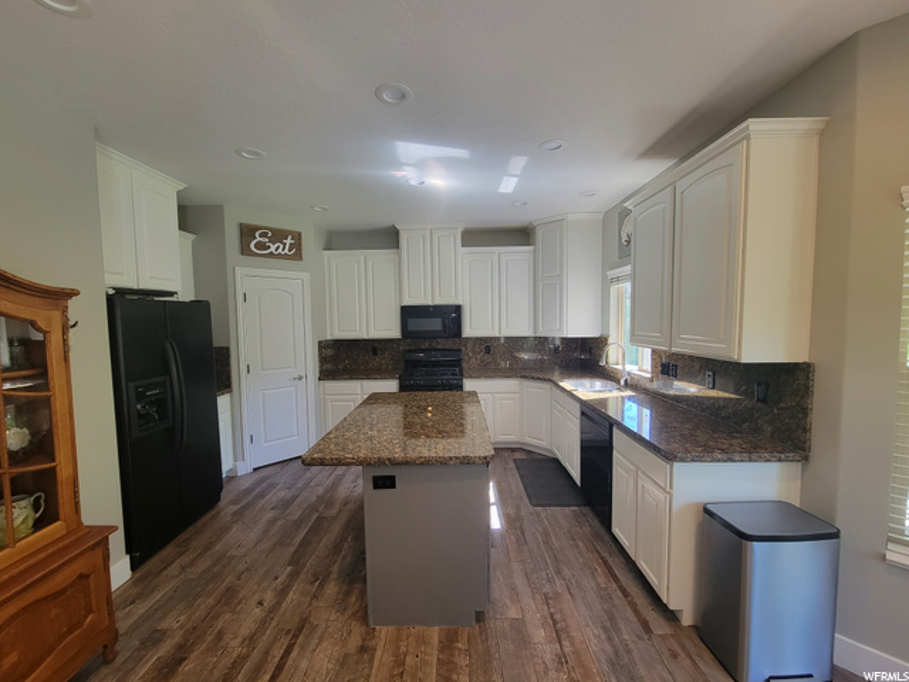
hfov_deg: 106.2
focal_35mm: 13
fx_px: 341
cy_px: 341
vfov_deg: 89.9
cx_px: 454
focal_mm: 2.2
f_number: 2.2
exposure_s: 1/60
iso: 125
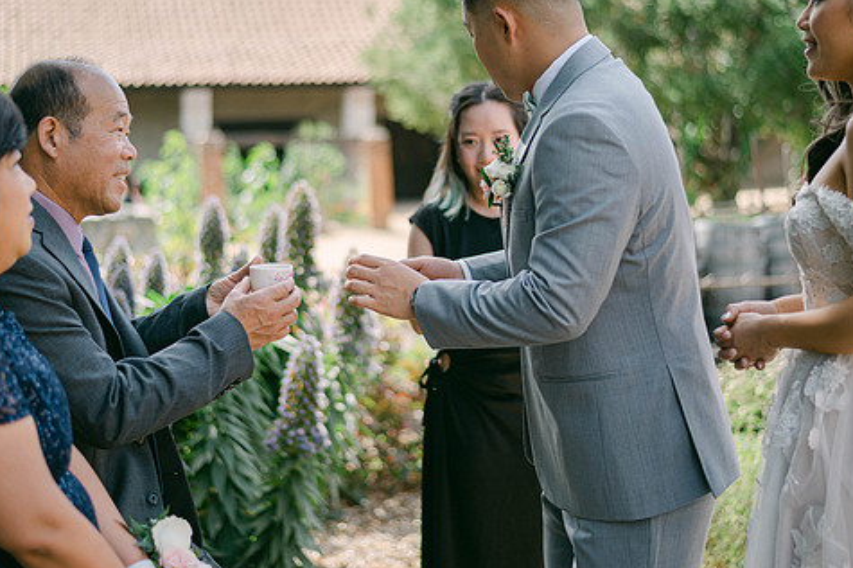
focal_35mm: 61
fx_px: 1444
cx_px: 420
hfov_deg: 32.9
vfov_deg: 22.2
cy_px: 228
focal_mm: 50
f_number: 2
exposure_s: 1/2000
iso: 100
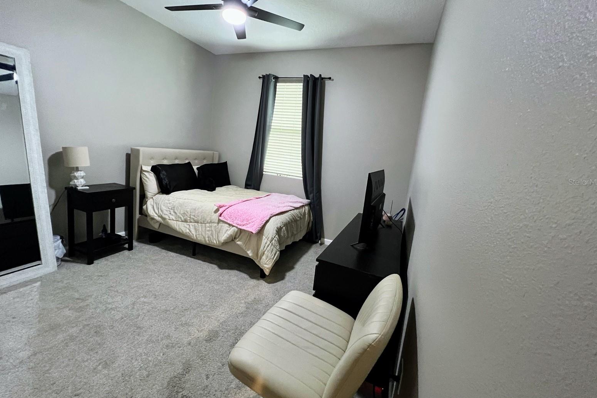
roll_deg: -5.9
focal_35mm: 14
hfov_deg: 104.3
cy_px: 182
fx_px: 232
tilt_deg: -8.2
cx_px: 296
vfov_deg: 81.0
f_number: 1.8
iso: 640
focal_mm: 1.57
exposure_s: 1/60
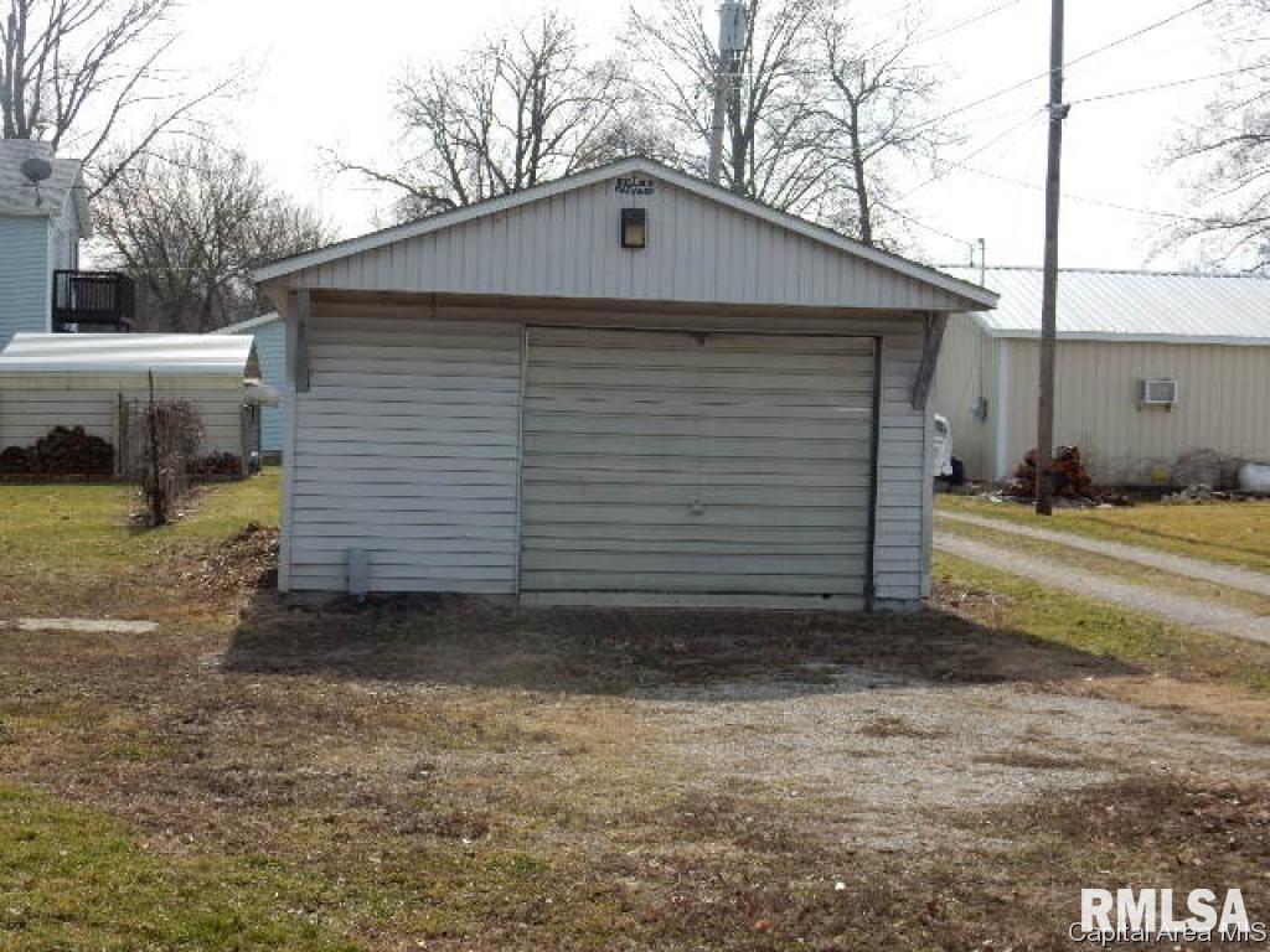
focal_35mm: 60
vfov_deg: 24.4
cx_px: 635
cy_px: 476
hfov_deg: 32.2
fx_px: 2201
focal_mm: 10.7
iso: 125
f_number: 4.5
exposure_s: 1/800
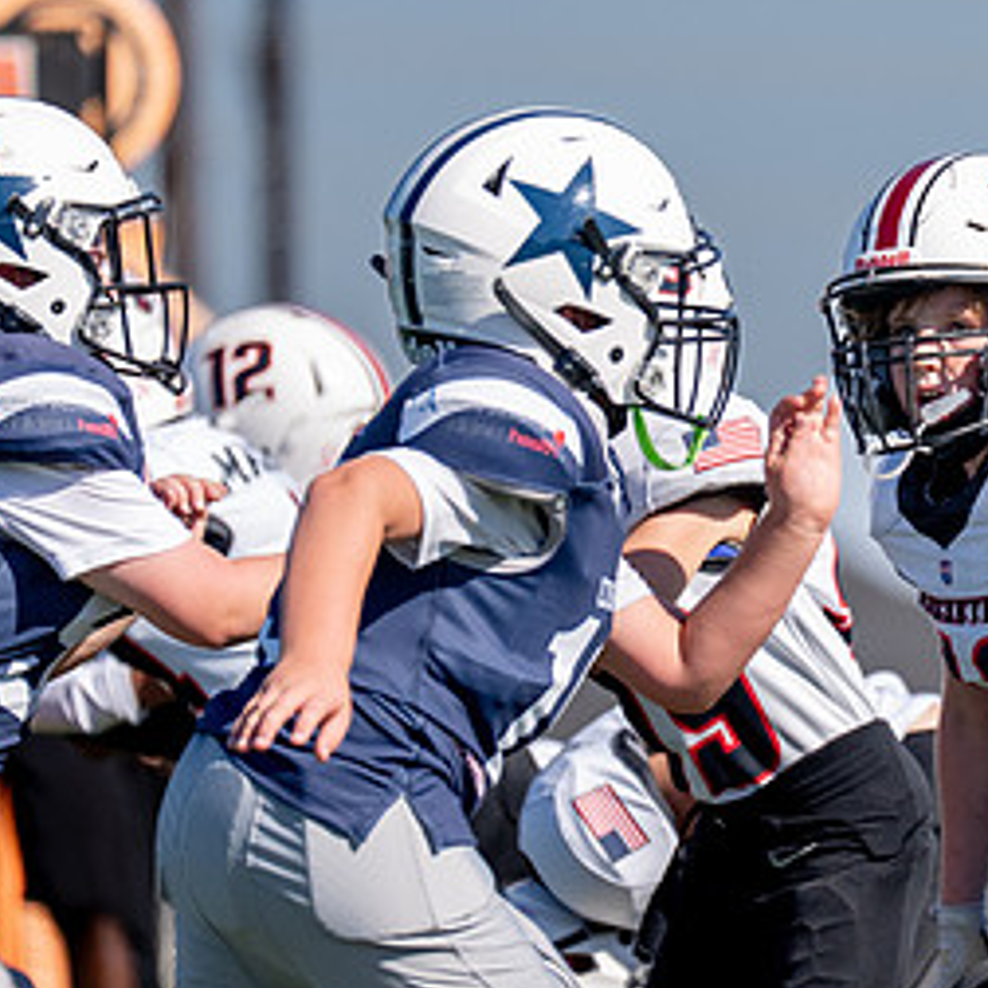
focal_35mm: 577
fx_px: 18632
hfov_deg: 3.0
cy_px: 484
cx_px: 968
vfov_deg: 3.0
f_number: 2.8
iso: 320
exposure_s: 1/6400
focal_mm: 200
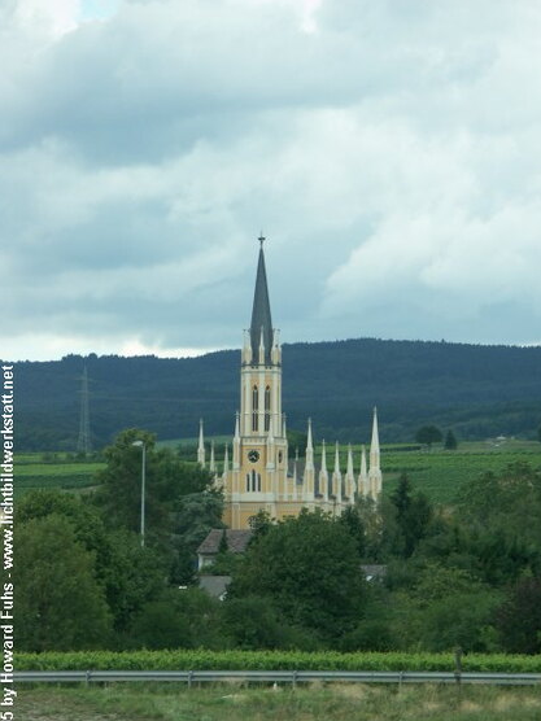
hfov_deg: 7.3
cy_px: 381
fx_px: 4251
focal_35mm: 204
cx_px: 281
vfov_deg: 9.7
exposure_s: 1/250
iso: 100
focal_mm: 48.46
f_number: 5
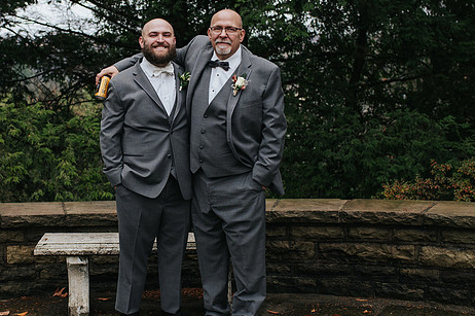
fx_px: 764
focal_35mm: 58
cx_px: 151
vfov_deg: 23.3
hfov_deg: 34.1
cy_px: 143
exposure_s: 1/400
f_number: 3.2
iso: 800
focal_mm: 35
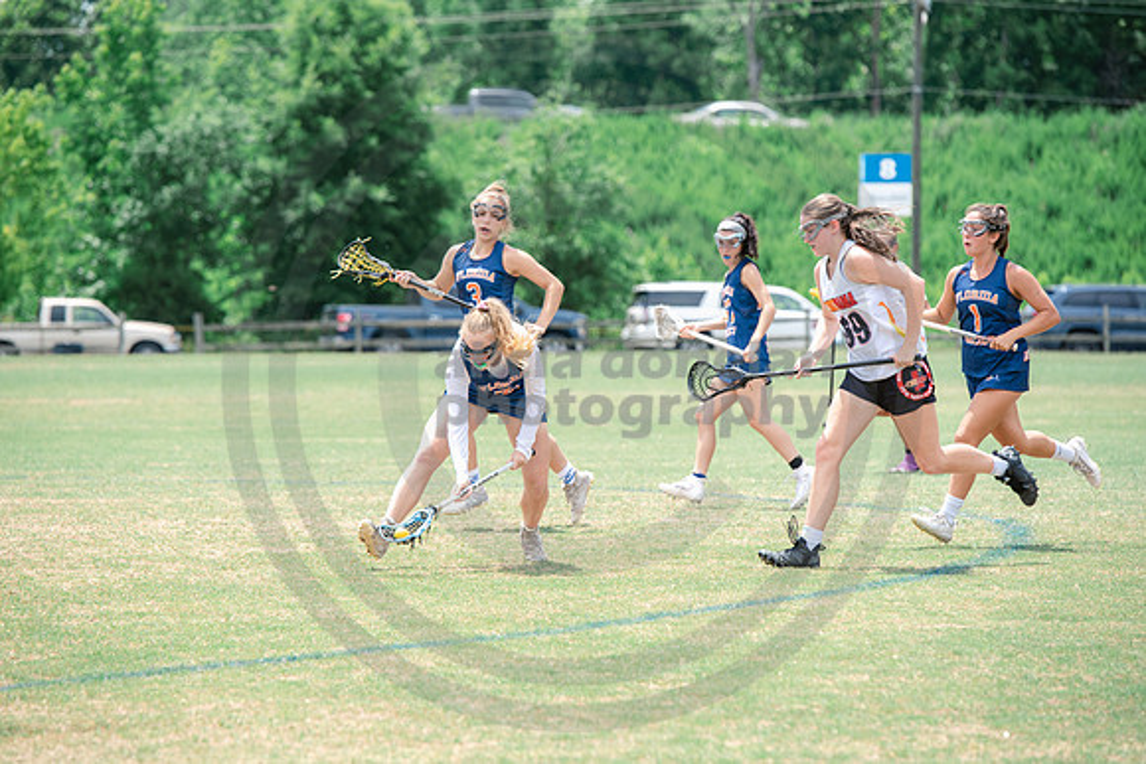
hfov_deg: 10.3
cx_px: 573
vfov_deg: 6.9
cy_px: 382
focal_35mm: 200
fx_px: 6368
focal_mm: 200
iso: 250
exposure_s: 1/1250
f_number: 4.5
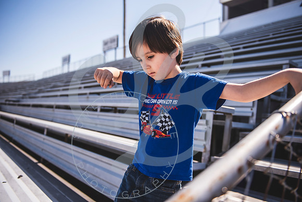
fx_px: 260
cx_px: 151
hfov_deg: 60.3
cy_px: 101
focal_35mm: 31
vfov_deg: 42.3
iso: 100
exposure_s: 1/1600
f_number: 3.2
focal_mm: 31
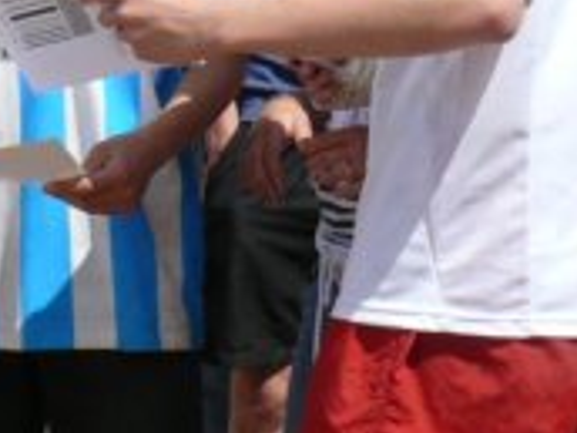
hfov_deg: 16.8
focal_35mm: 114
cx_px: -34
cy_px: -30
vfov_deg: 12.8
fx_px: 1900
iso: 100
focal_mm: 7.4
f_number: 6.3
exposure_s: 1/400
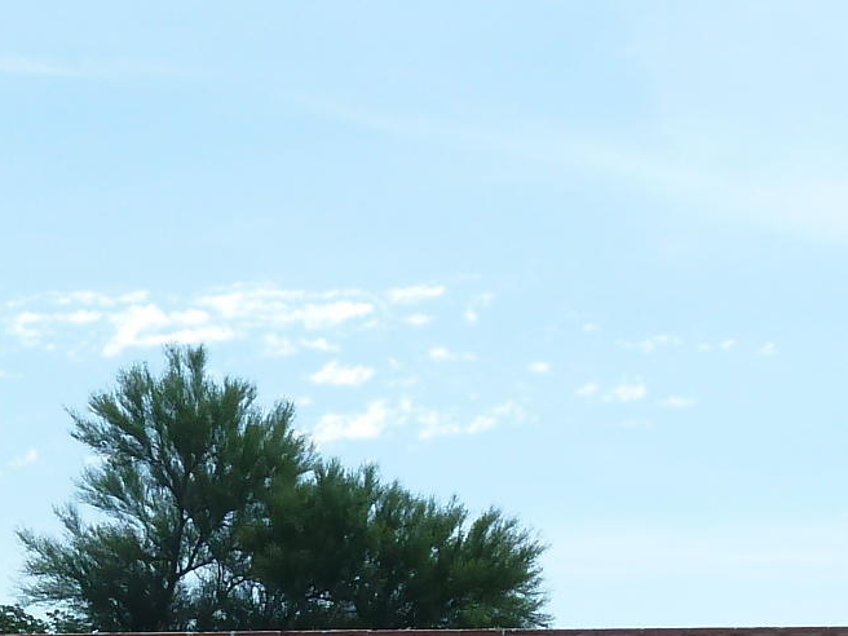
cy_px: 962
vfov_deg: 12.1
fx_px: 2866
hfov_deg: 16.8
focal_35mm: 117
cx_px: 357
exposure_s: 1/400
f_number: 4.5
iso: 80
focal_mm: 5
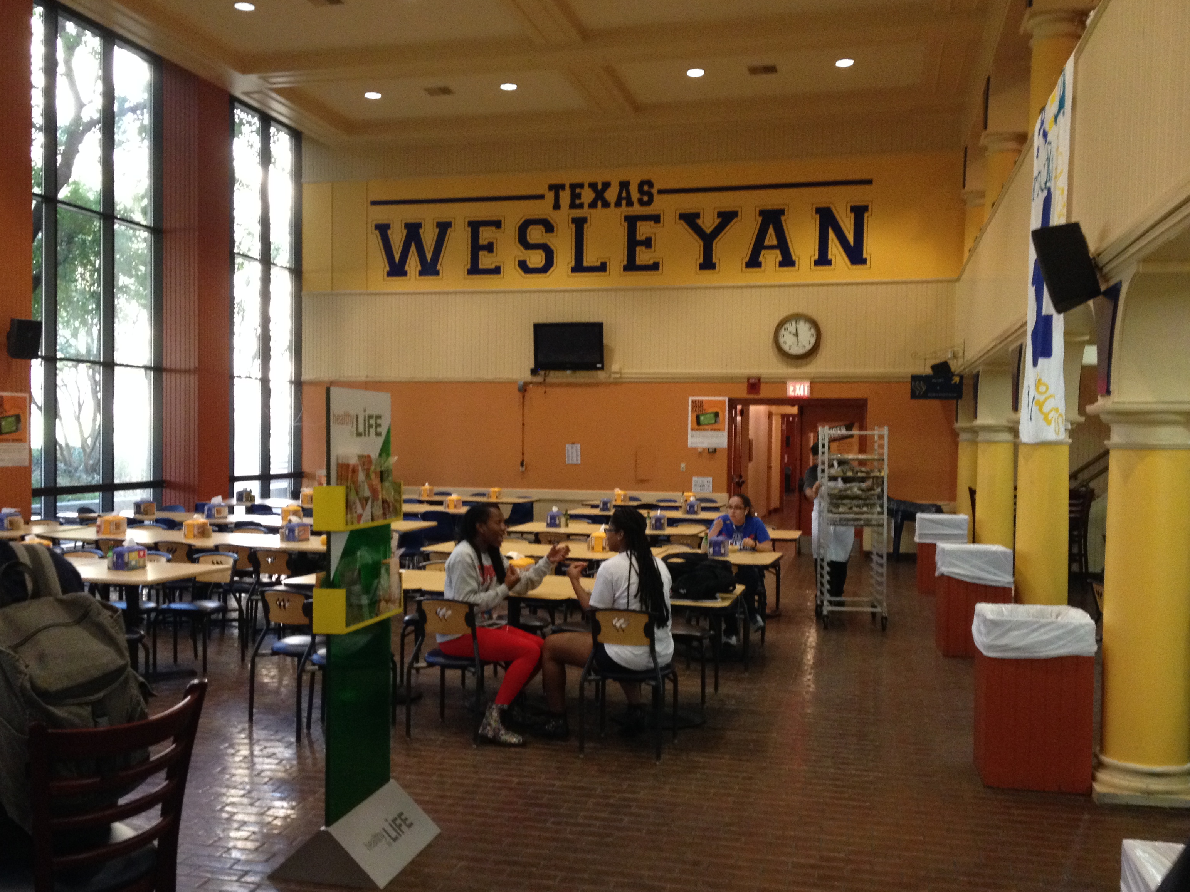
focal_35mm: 37
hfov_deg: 50.1
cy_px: 464
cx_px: 564
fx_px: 1272
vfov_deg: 38.7
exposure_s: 1/20
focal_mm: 4.28
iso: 320
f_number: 2.4
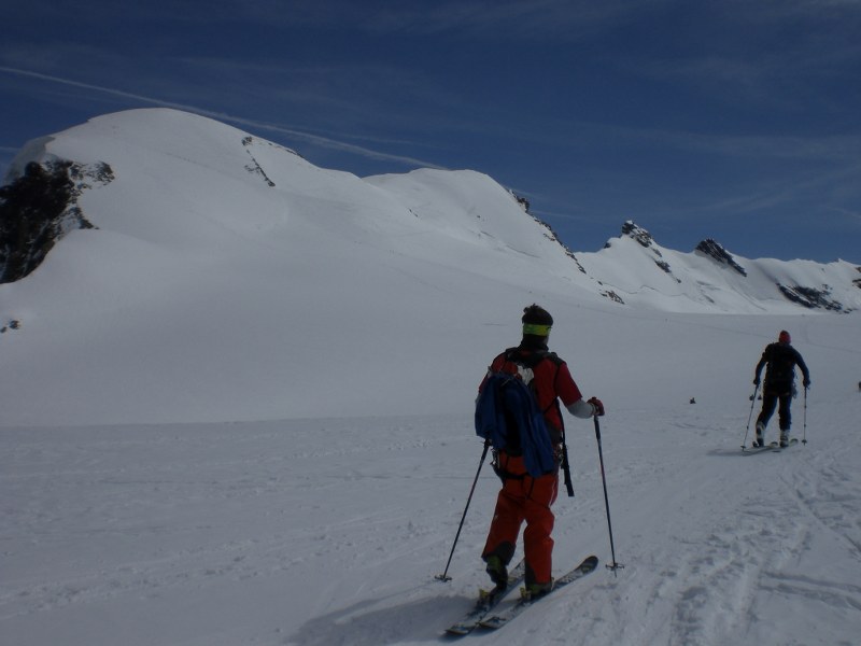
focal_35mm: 38
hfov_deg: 49.0
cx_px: 430
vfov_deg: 37.7
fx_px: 945
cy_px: 323
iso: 50
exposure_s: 1/2000
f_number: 4.4
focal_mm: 6.3
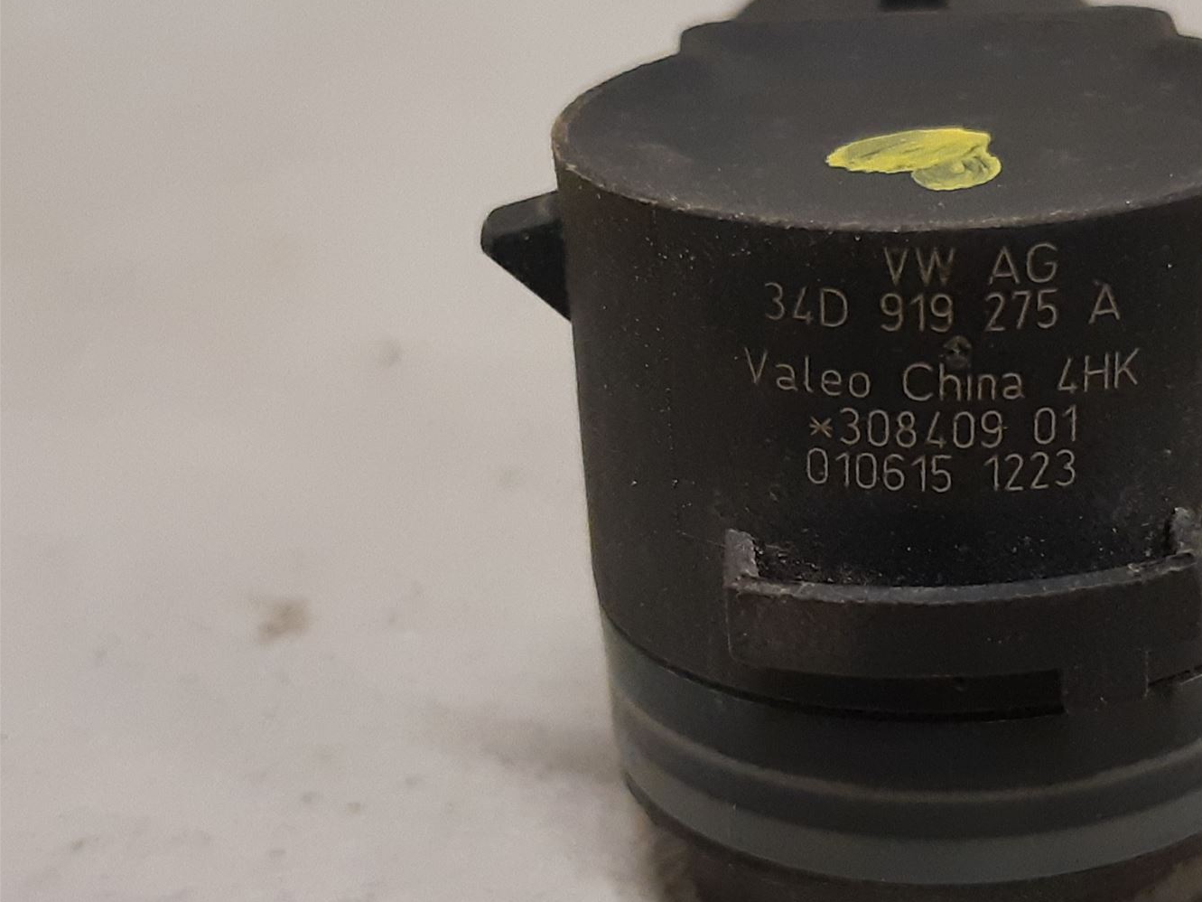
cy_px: 427
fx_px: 1389
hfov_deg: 45.0
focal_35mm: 40
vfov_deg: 35.9
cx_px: 924
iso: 250
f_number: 1.7
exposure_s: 1/60
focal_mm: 3.93
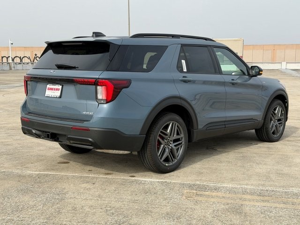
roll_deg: -0.2
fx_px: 416
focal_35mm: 48
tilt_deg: -7.4
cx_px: 150
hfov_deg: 39.7
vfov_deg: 30.3
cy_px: 112
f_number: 1.78
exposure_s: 1/3891
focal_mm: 6.76
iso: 80
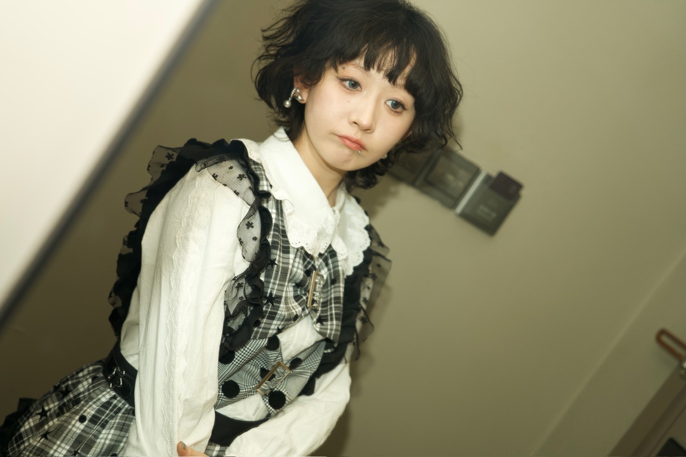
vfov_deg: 19.5
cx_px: 343
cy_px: 228
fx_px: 1334
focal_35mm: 70
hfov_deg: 28.8
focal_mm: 70
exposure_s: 1/125
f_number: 2.8
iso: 200
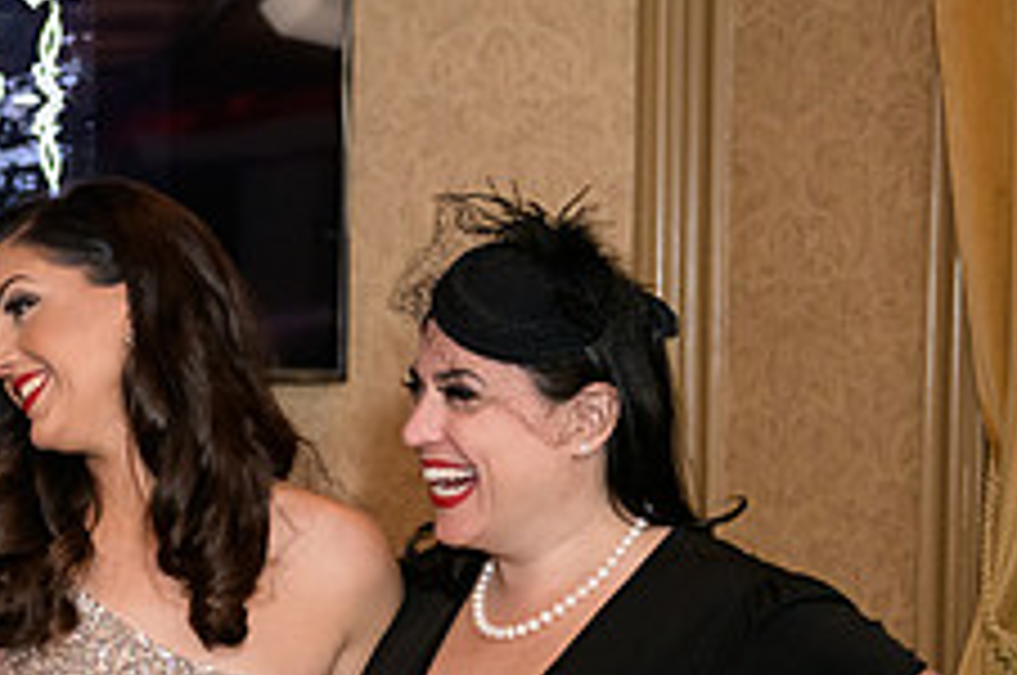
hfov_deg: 17.8
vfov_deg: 12.6
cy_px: 574
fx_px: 3047
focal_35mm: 108
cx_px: -274
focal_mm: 42
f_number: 3.2
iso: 1600
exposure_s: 1/125
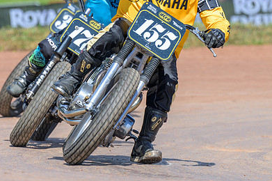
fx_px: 3782
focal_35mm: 501
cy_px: 53
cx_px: 136
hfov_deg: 4.1
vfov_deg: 2.7
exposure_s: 1/500
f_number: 4
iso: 64
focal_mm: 200
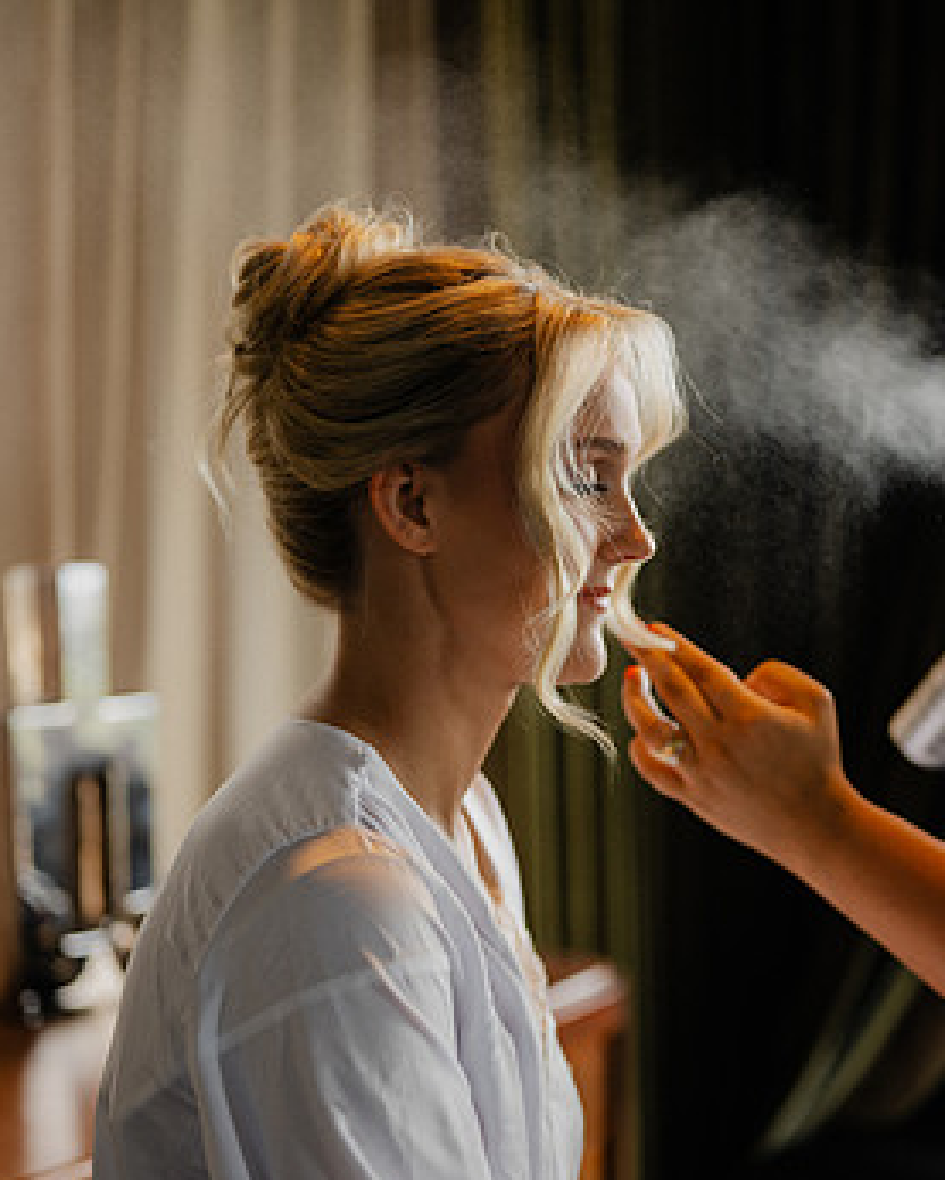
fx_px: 2132
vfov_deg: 30.8
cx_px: 474
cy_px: 737
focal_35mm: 61
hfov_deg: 25.0
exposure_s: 1/250
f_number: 2
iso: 320
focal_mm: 50
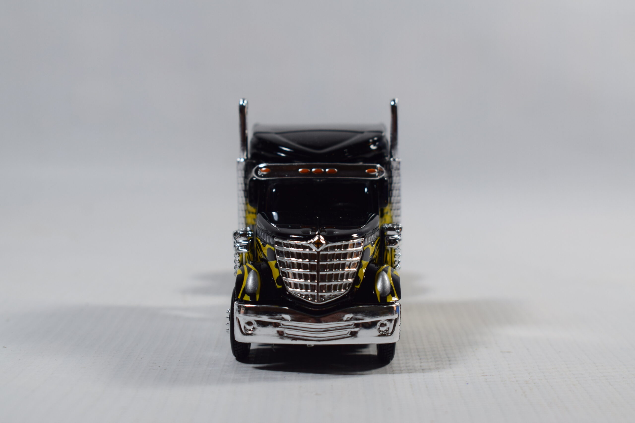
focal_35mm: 72
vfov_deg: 18.9
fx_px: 1270
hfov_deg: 28.1
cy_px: 212
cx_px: 318
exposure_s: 1/60
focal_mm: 48
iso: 400
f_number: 8
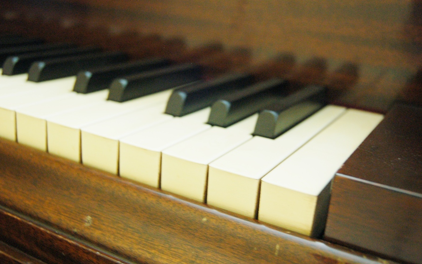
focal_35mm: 43
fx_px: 495
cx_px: 211
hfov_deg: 46.2
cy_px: 131
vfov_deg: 29.9
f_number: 4.2
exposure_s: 1/8
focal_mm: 28
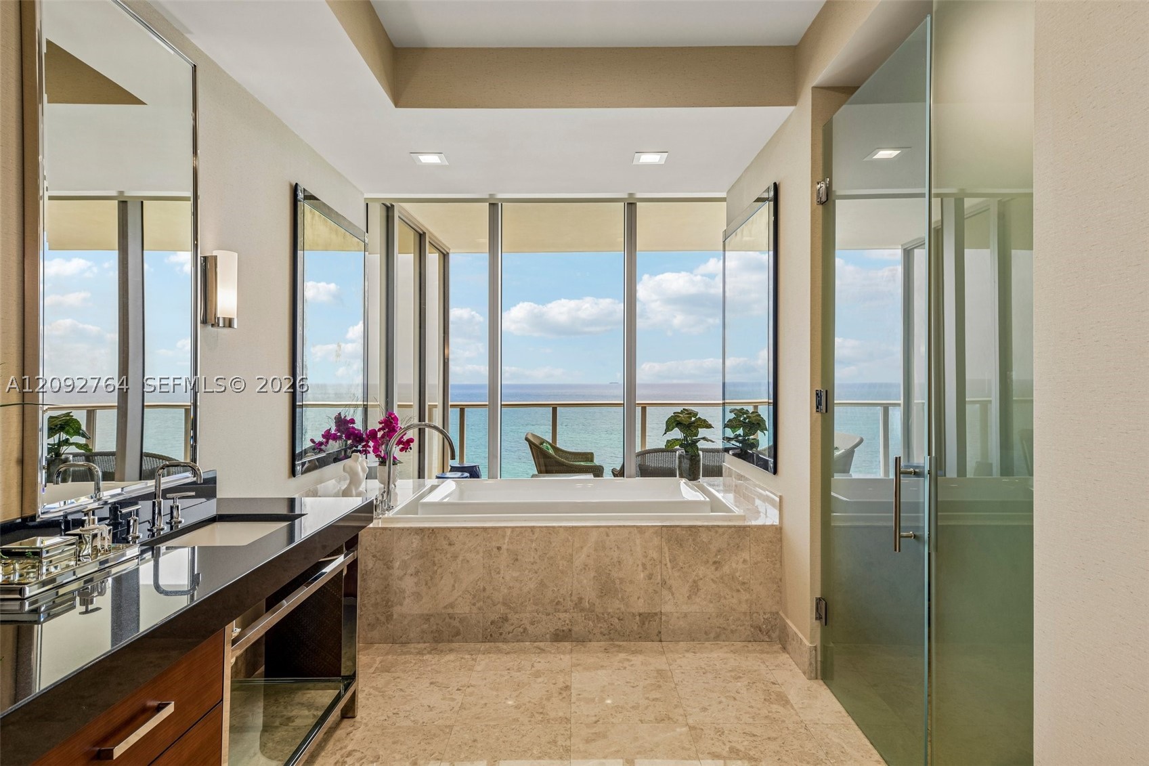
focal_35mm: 20
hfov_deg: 84.0
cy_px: 383
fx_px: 638
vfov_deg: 61.9
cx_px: 574
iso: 200
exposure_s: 1/60
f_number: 9
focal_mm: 20
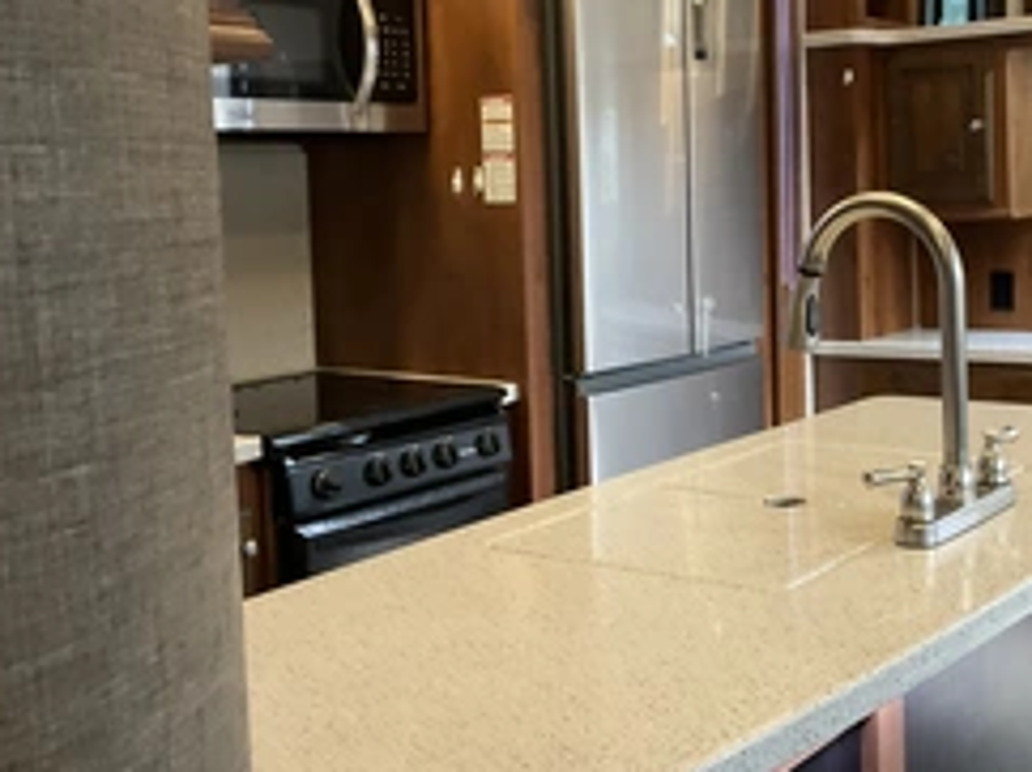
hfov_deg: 39.0
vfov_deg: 30.1
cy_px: 299
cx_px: 721
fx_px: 1430
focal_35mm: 48
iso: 320
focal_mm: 3
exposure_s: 1/53
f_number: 1.8
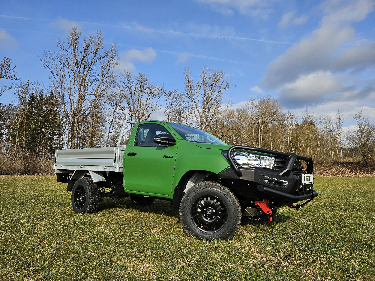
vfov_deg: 58.9
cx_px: 188
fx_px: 249
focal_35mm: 23
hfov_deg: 73.9
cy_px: 140
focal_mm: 5.4
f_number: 1.8
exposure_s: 1/1962
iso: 25
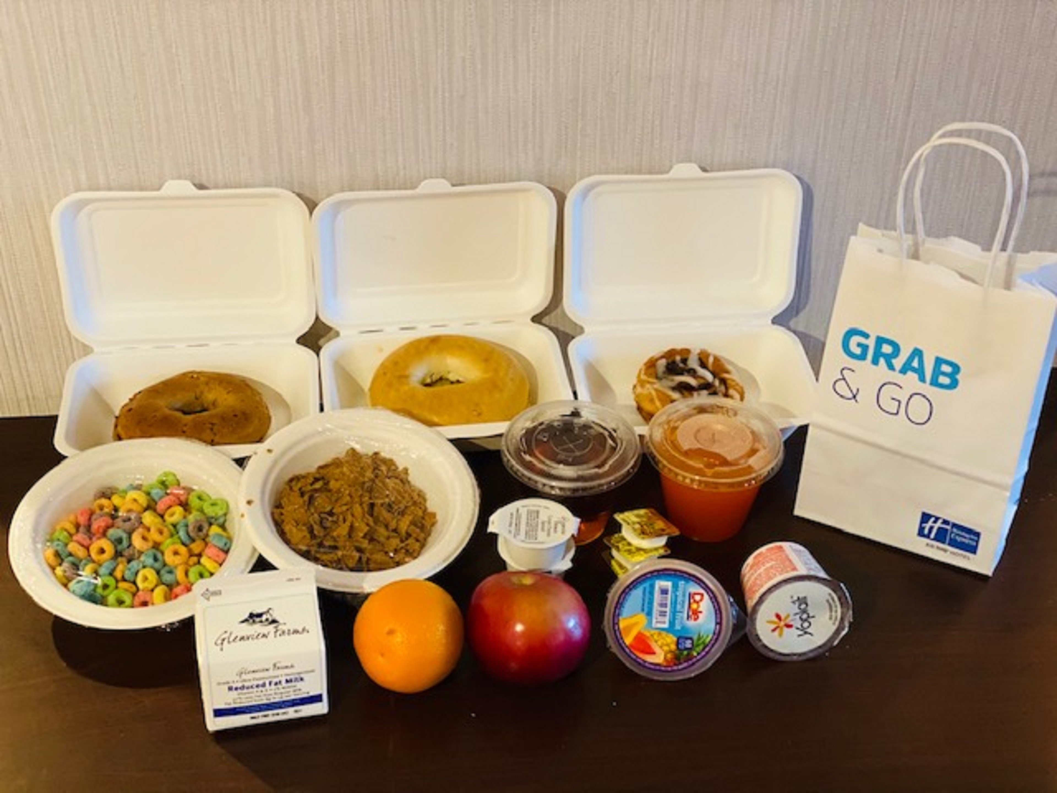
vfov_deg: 28.0
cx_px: 528
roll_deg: -0.6
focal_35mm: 52
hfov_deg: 36.8
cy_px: 396
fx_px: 1588
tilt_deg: -36.6
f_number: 2
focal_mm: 6
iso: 250
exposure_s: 1/40
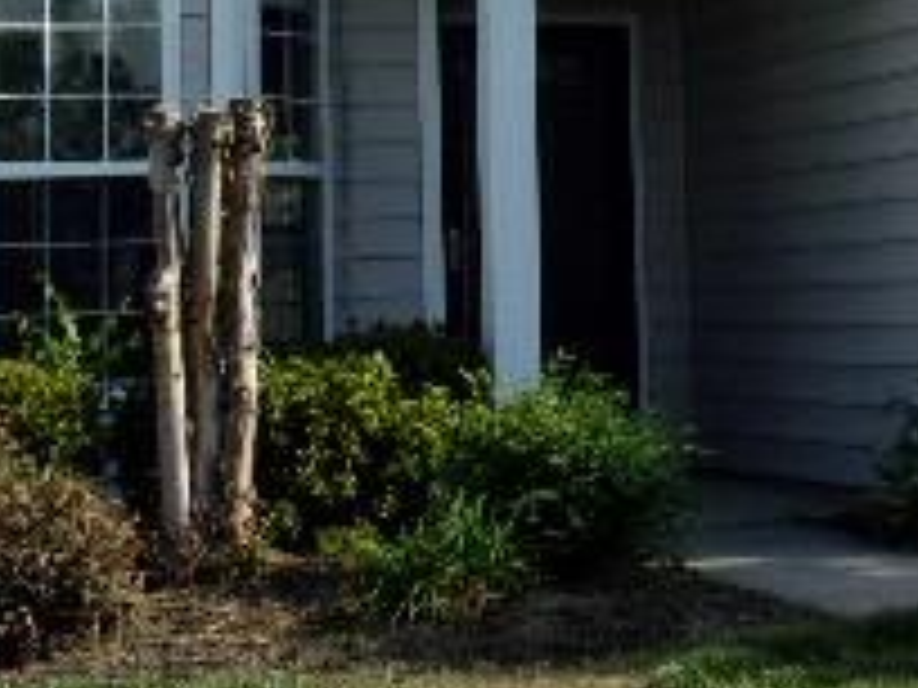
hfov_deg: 17.4
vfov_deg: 12.7
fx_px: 2997
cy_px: -166
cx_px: 630
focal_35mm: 113
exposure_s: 1/220
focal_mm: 6.4
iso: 200
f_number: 11.8
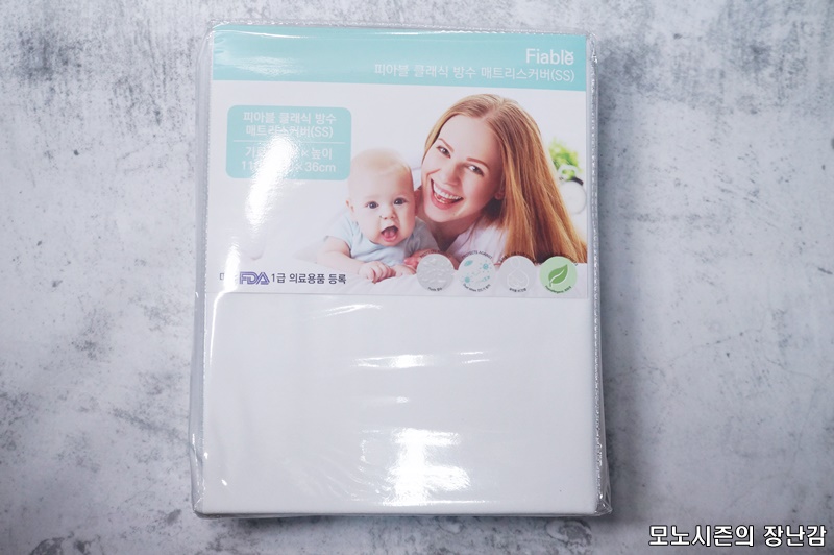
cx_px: 417
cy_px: 278
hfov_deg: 43.6
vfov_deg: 29.8
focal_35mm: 45
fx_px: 1042
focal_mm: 30
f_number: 6.3
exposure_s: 1/125
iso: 400
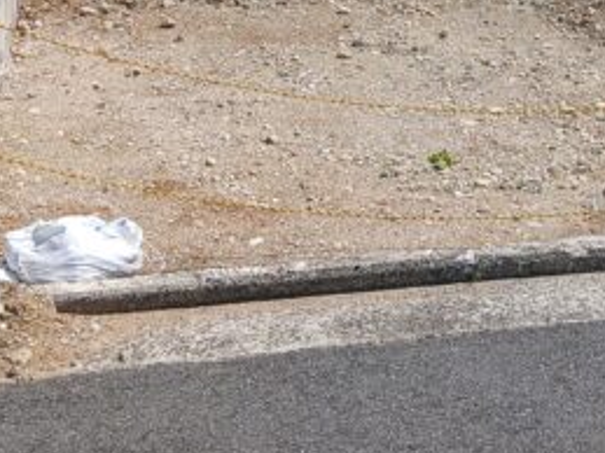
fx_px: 1345
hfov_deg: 24.8
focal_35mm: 77
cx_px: 516
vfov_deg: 18.4
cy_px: -54
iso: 20
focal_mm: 3.86
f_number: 1.8
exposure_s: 1/556
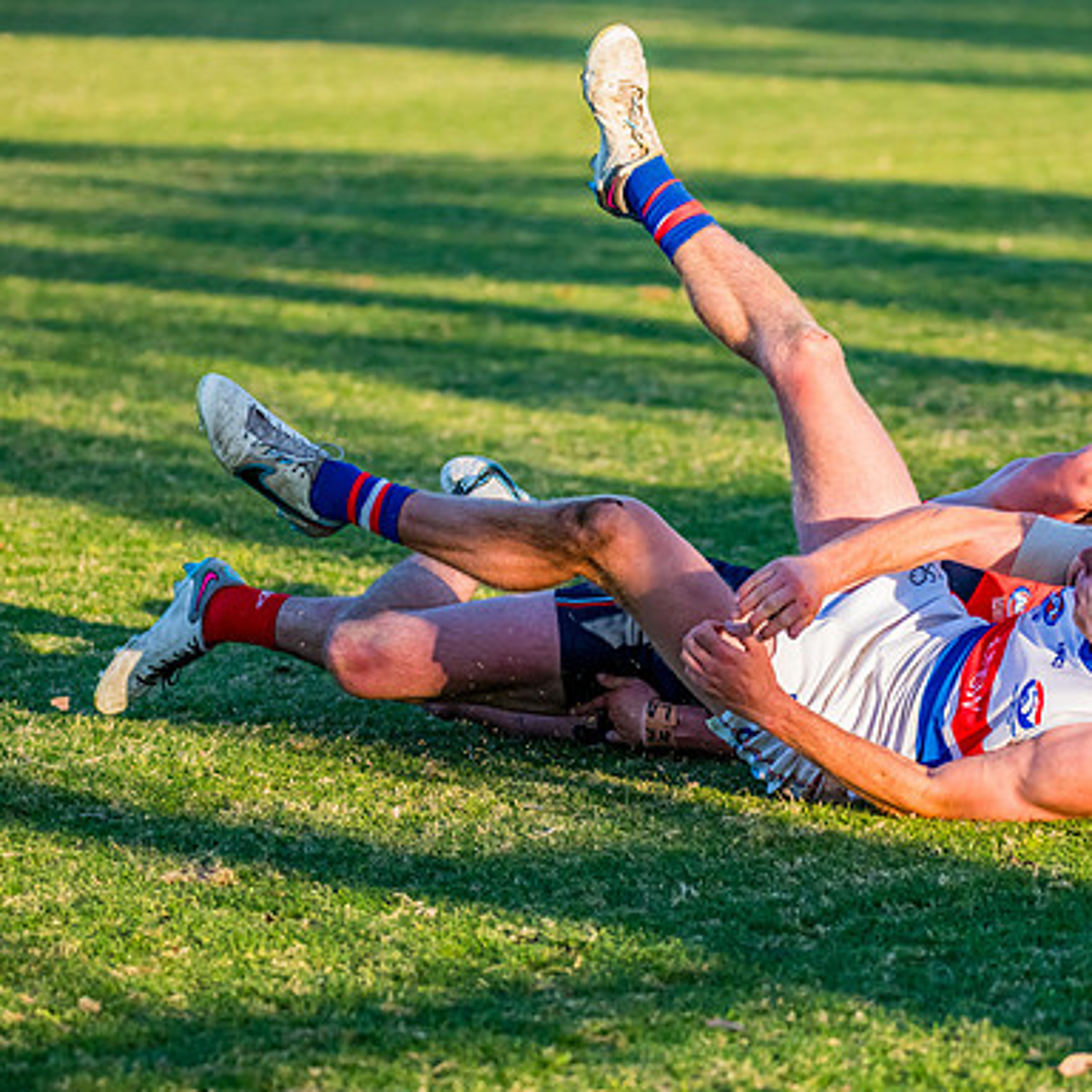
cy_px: 547
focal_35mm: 218
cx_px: 742
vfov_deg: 8.0
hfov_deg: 8.0
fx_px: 7780
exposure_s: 1/1600
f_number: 5
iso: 800
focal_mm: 170
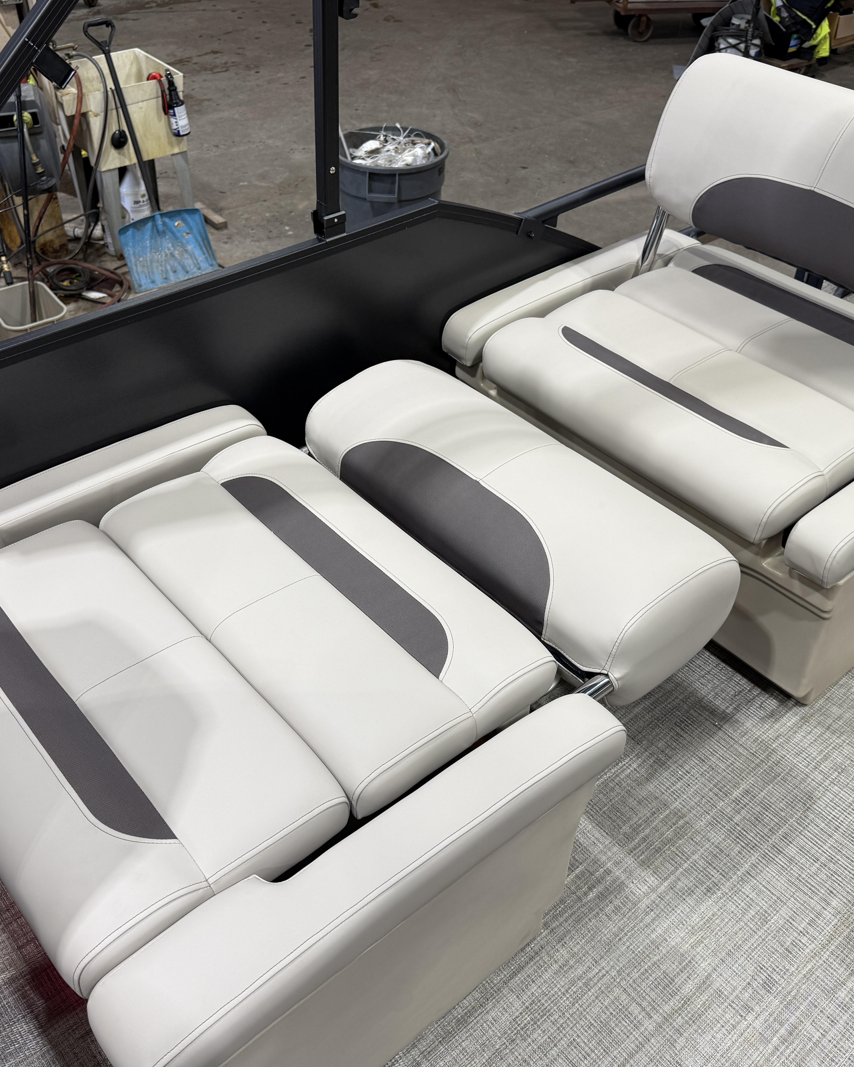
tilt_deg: -39.5
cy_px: 544
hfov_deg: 45.8
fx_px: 1011
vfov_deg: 55.7
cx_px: 434
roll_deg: -1.4
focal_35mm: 32
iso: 80
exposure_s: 1/120
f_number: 1.78
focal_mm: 6.76
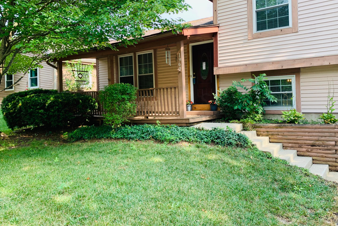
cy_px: 101
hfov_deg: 65.5
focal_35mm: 28
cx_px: 175
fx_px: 263
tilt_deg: +0.3
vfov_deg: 46.3
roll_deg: +2.0
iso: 25
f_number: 1.8
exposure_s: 1/208
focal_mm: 4.25
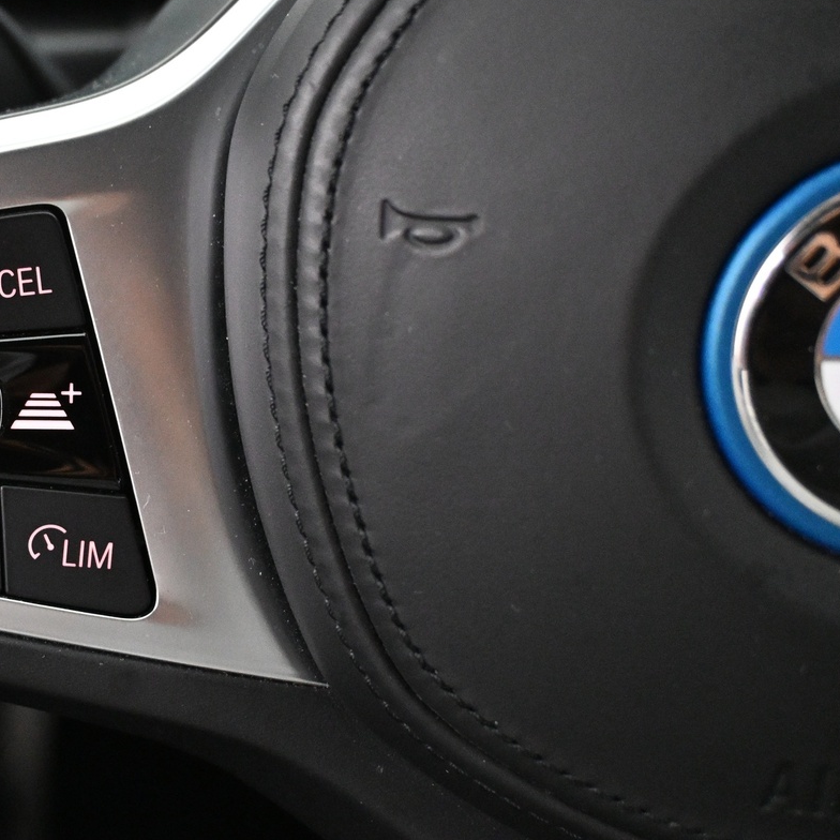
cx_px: -9
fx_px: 1809
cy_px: 340
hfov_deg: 24.9
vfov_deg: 26.1
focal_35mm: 66
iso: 4000
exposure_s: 1/30
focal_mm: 25
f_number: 4.2
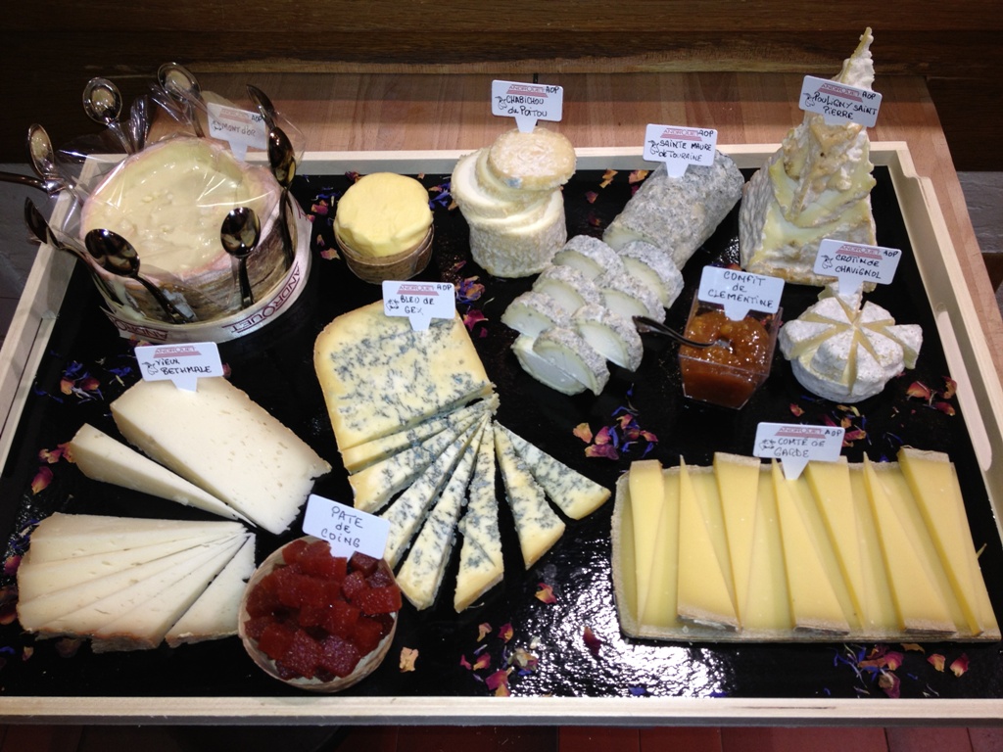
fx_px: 1014
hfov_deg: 52.6
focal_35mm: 35
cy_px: 376
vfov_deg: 40.7
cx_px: 502
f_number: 2.4
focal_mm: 4.28
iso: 50
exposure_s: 1/29
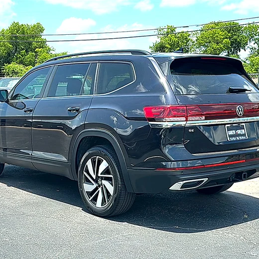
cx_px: 123
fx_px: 381
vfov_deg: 37.6
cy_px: 130
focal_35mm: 45
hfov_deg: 37.5
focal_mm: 6.86
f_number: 1.78
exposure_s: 1/1919
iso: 80
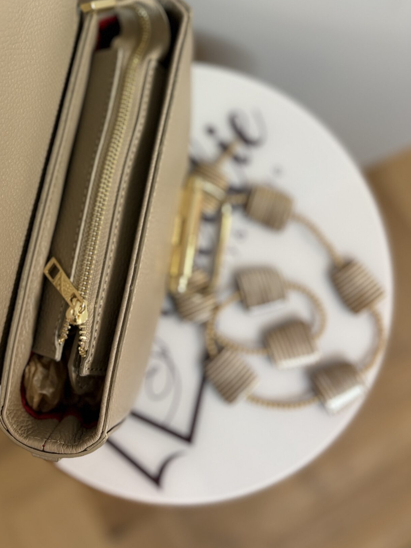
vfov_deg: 44.0
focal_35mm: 41
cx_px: 94
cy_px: 125
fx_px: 649
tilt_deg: -76.3
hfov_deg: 34.3
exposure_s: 1/60
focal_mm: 5.96
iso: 160
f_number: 1.6
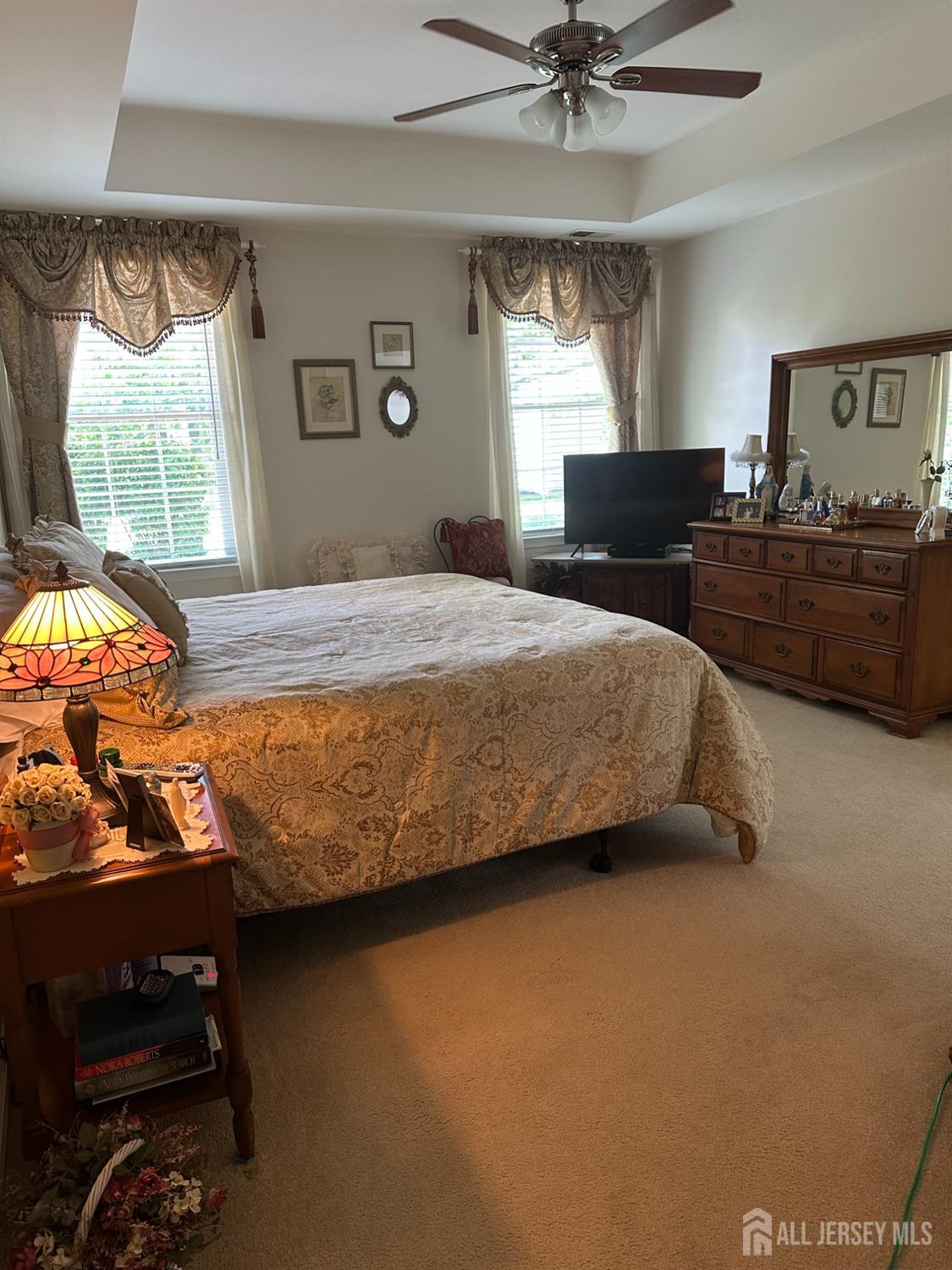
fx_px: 880
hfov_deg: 56.8
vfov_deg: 71.6
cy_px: 635
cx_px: 476
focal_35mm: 24
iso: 200
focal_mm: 6.86
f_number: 1.78
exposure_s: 1/60
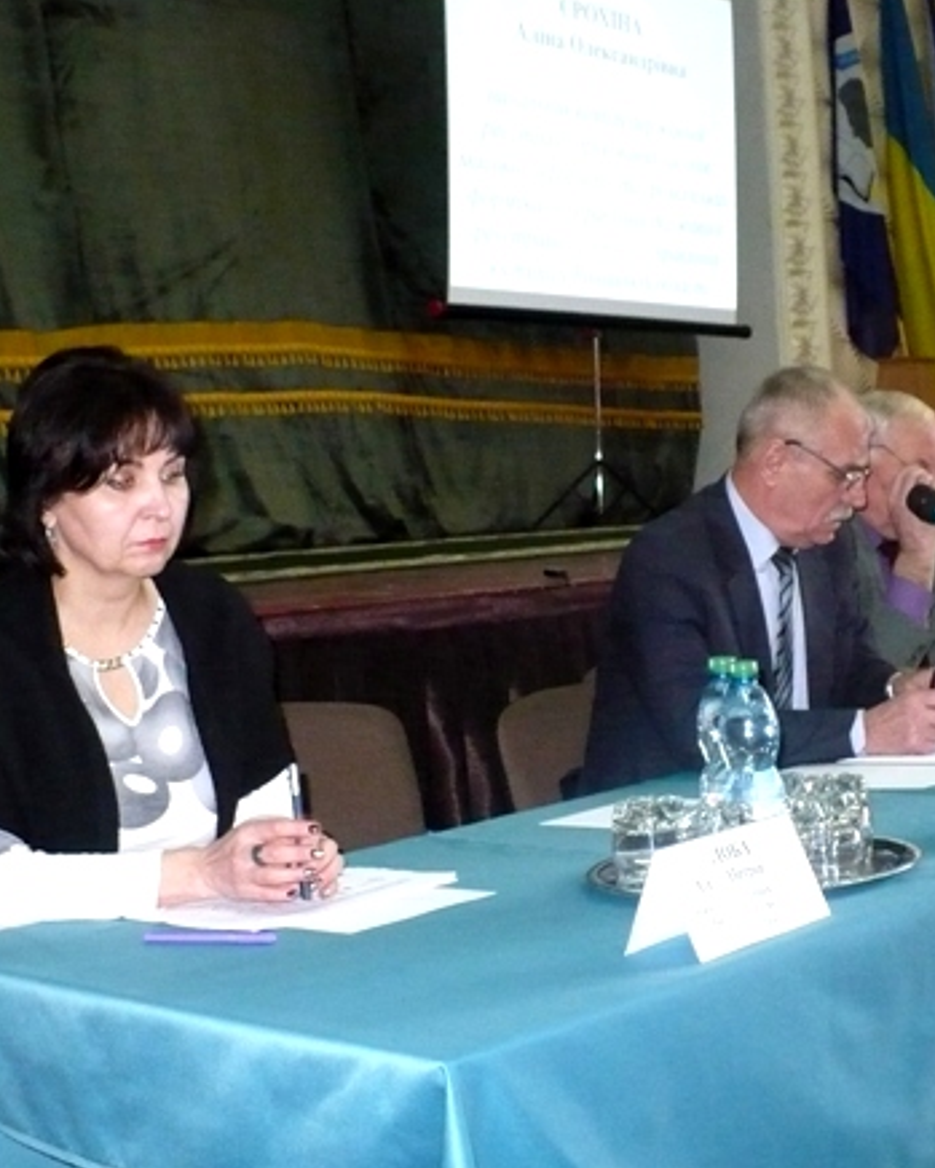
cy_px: 635
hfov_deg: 28.5
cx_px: 614
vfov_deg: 35.3
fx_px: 1833
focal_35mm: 53
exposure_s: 1/30
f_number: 2.8
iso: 640
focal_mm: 6.1
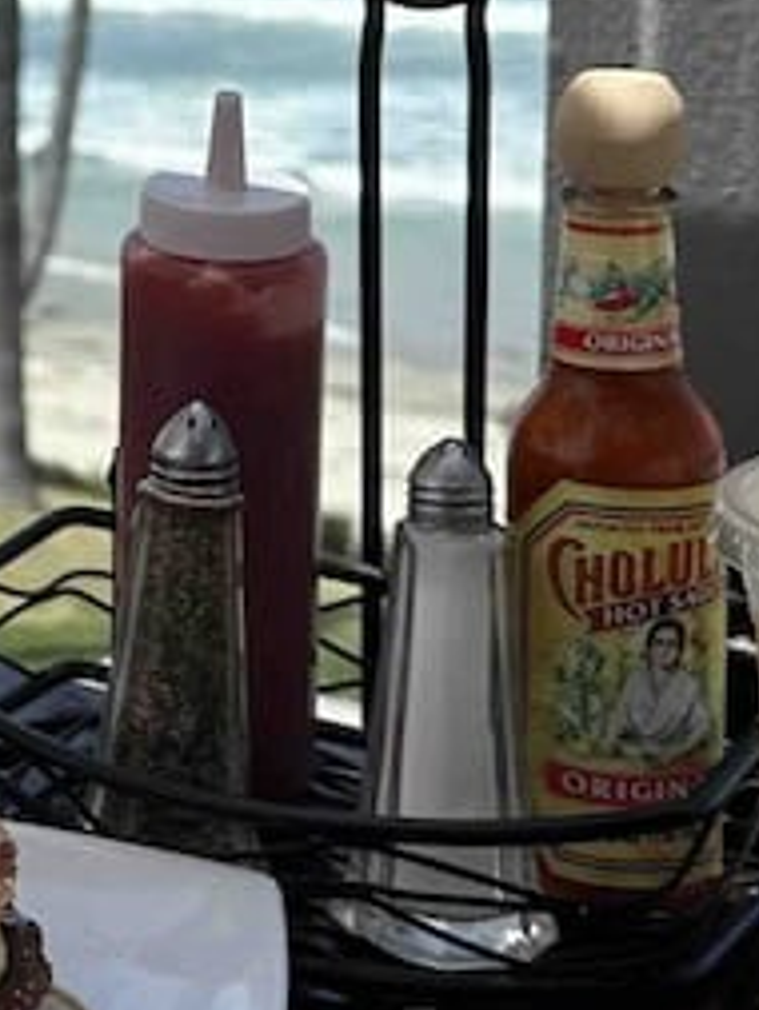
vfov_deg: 19.7
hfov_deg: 14.3
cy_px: 32
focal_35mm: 97
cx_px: -364
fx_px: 2833
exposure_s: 1/4762
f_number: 1.8
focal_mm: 6.9
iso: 80
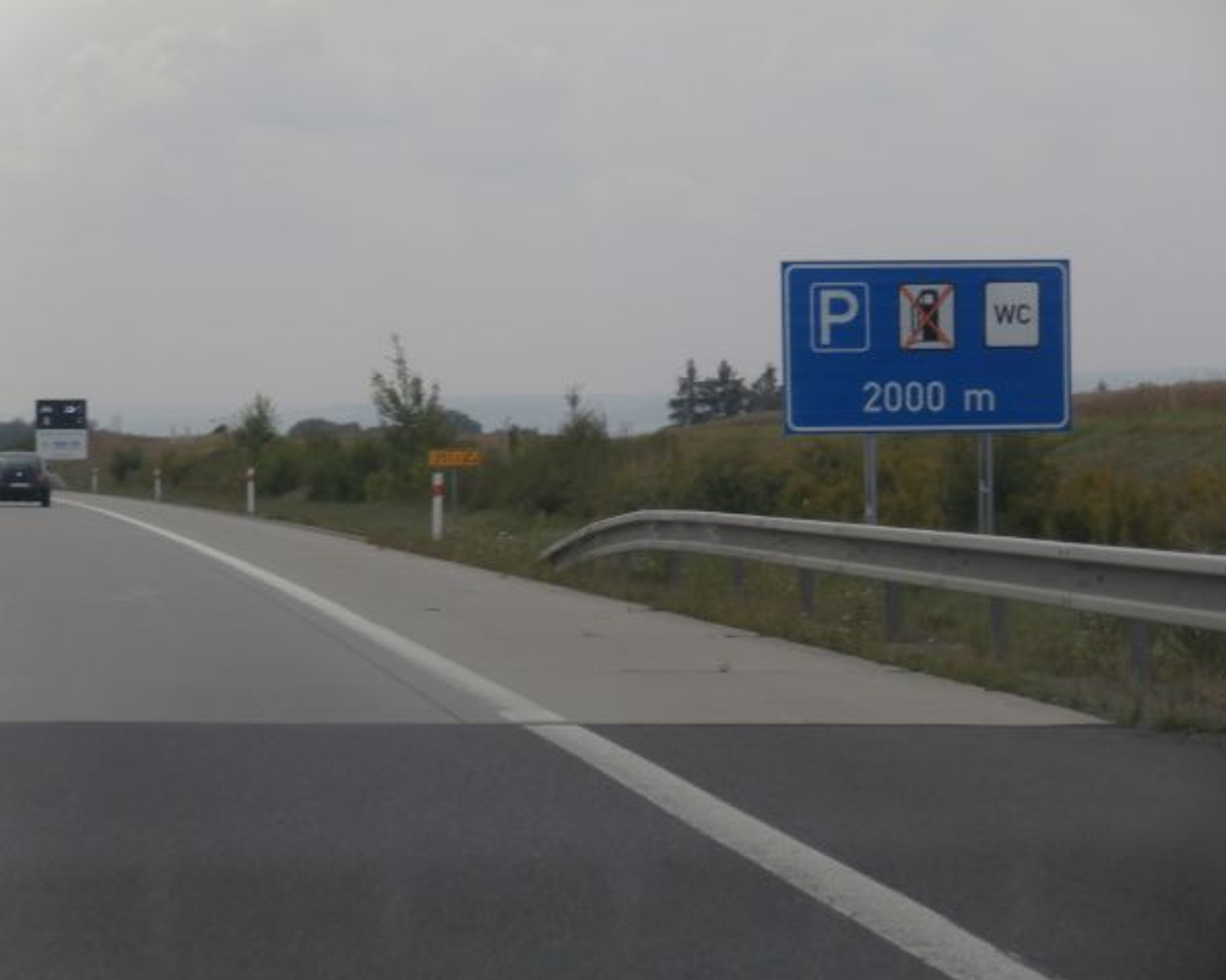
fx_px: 5224
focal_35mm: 144
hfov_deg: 13.4
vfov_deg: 10.7
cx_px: 627
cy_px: 493
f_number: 5.7
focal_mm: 24.17
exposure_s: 1/500
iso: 100
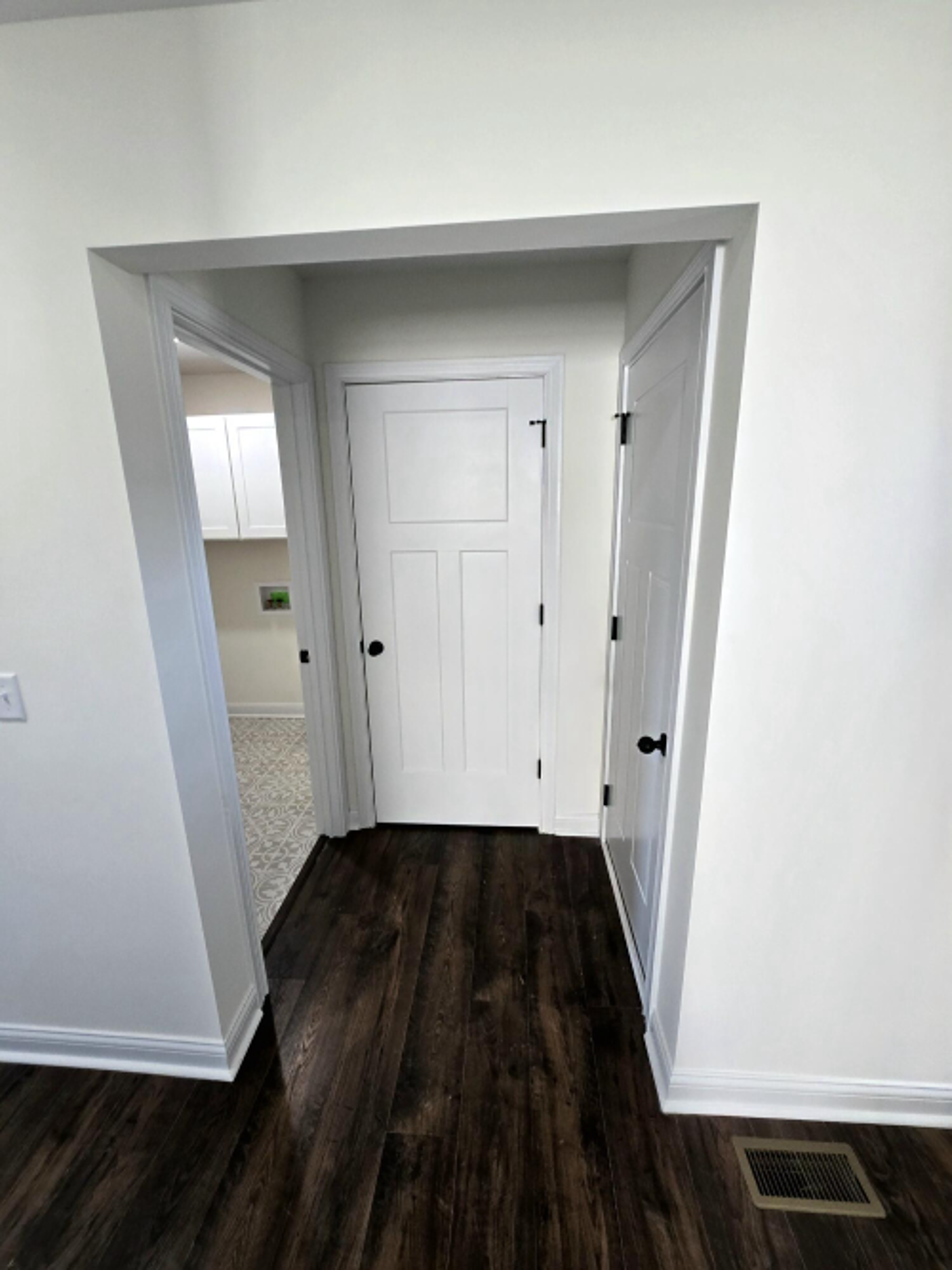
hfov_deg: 89.9
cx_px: 476
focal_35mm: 13
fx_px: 477
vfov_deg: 106.2
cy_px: 635
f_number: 2.2
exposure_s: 1/60.2
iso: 160
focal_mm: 2.2
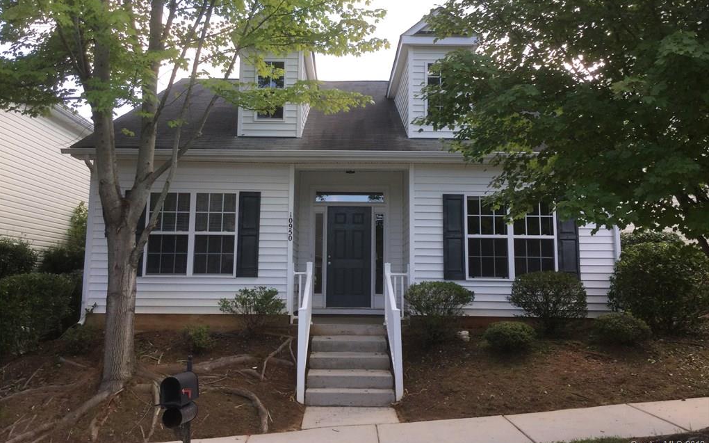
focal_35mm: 33
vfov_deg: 38.2
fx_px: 638
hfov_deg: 58.2
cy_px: 184
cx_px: 354
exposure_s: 1/205
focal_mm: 3.3
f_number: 2.4
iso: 25
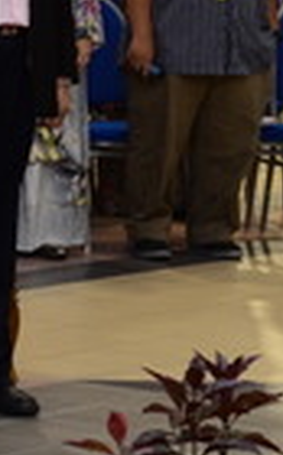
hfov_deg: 4.7
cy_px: 166
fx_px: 3296
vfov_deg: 7.9
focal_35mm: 266
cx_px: -563
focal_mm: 38
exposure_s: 1/60
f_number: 4.5
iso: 500
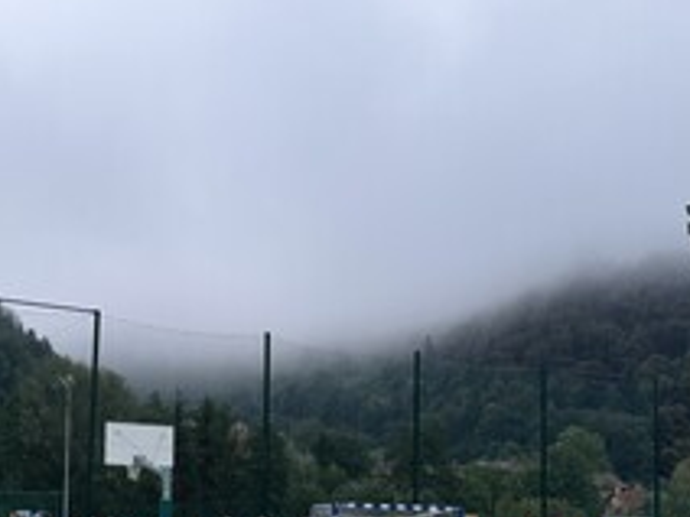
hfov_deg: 37.3
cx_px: 260
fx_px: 1017
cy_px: 488
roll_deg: -1.2
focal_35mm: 51
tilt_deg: +2.5
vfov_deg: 27.3
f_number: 1.78
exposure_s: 1/4310
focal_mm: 6.76
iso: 80
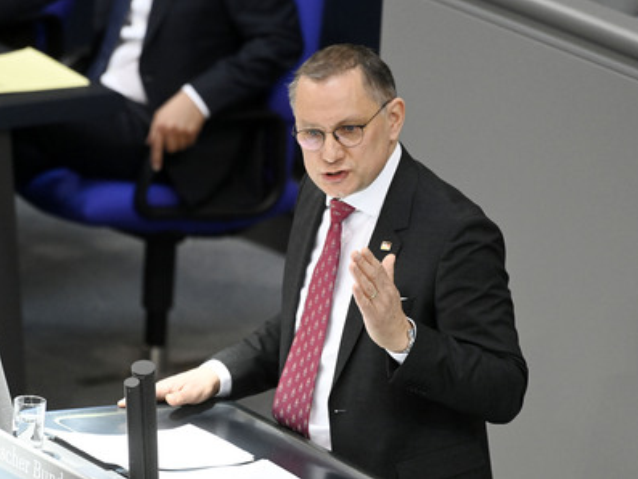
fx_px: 7651
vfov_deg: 3.6
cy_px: 240
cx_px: 317
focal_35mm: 415
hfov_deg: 4.8
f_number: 5.6
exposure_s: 1/640
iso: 10000
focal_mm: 380
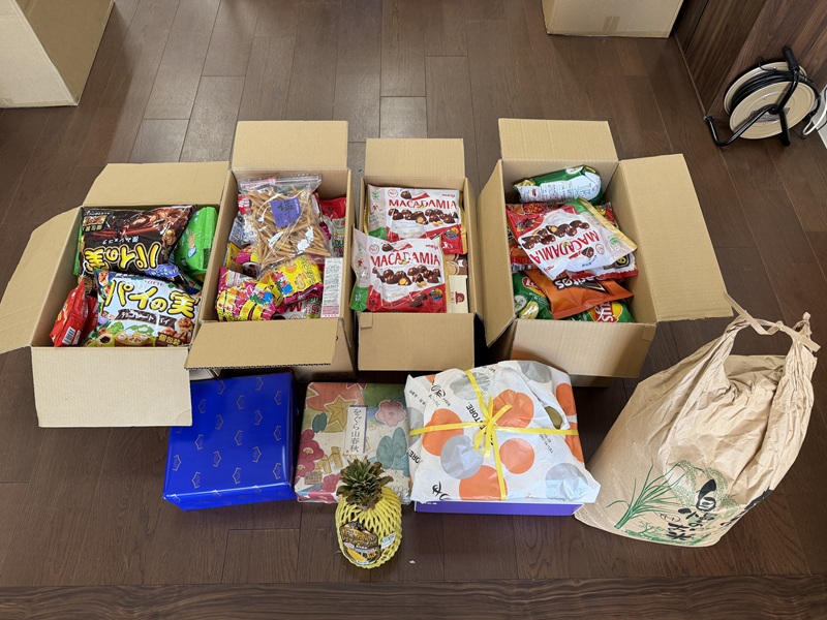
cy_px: 310
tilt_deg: -59.0
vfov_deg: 56.8
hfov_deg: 71.6
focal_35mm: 24
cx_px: 414
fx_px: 573
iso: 160
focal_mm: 6.76
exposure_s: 1/121
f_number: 1.78
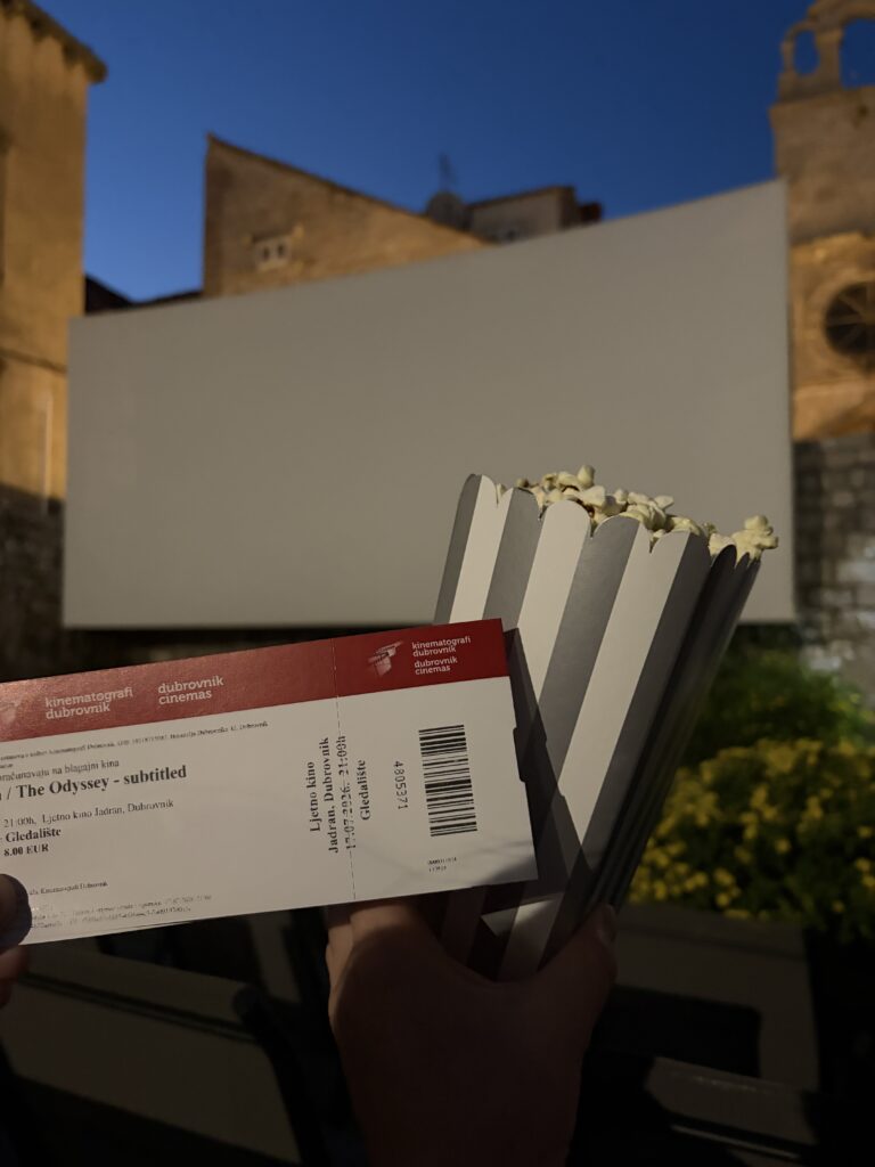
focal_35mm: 26
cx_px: 438
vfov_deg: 67.3
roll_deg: +0.3
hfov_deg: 53.1
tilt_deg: +3.6
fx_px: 876
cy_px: 584
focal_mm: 5.96
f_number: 1.6
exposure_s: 1/25
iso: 640
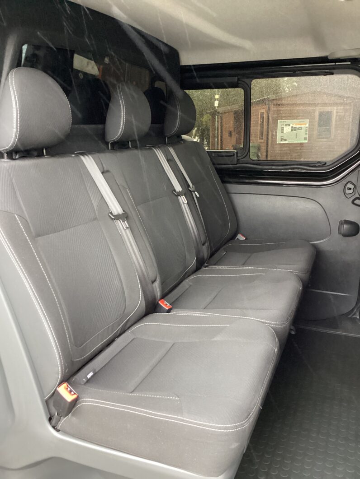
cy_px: 240
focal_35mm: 31
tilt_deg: -13.3
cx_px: 180
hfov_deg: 45.5
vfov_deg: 58.3
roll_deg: +1.1
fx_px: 430
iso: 320
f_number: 2.4
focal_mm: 3.3
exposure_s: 1/50
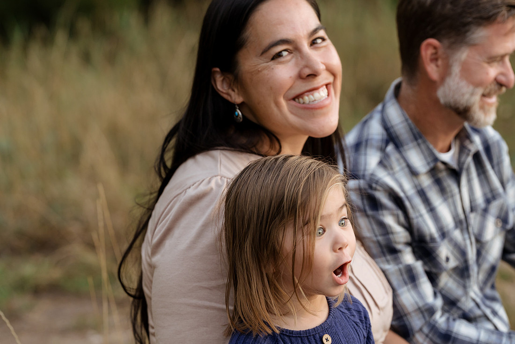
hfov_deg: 14.3
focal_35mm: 143
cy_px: 172
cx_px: 258
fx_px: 2046
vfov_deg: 9.6
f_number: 5.6
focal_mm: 143
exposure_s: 1/200
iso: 1000
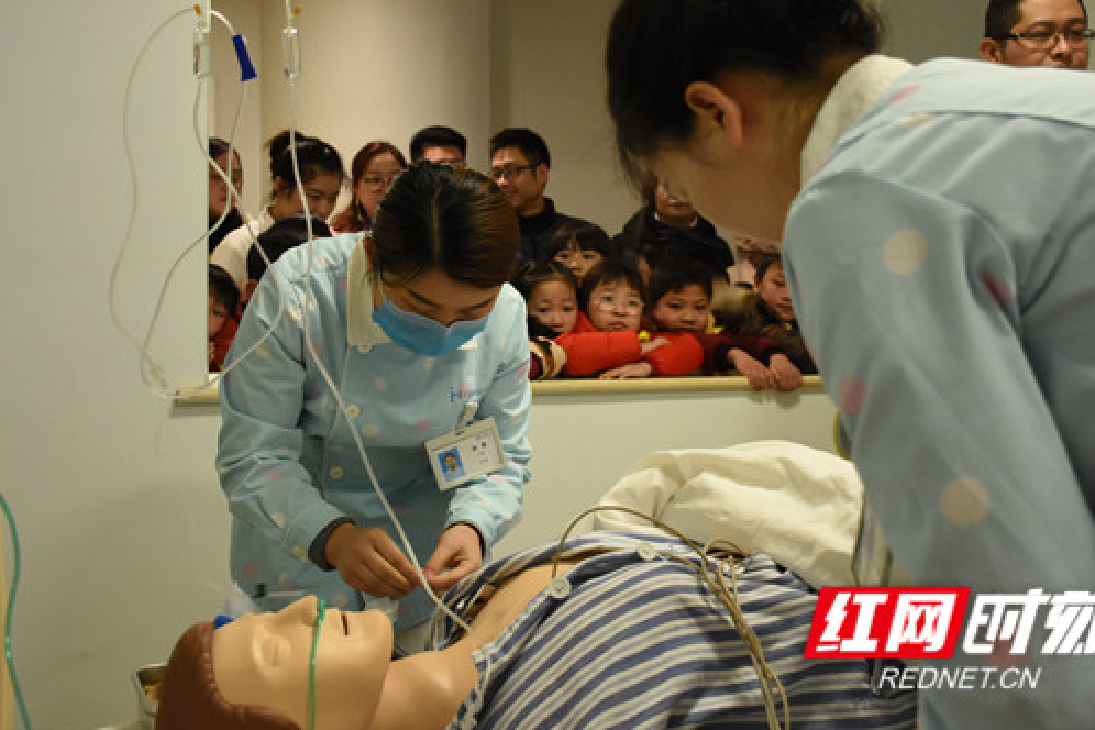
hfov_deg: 46.8
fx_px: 1265
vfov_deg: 32.1
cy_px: 299
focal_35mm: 42
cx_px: 589
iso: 2000
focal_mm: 23
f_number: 4
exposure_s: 1/100
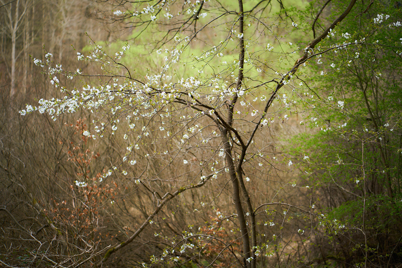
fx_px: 949
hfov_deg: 23.9
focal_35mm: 85
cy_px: 134
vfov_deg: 16.1
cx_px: 201
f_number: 1.8
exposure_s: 1/250
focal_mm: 85
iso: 200
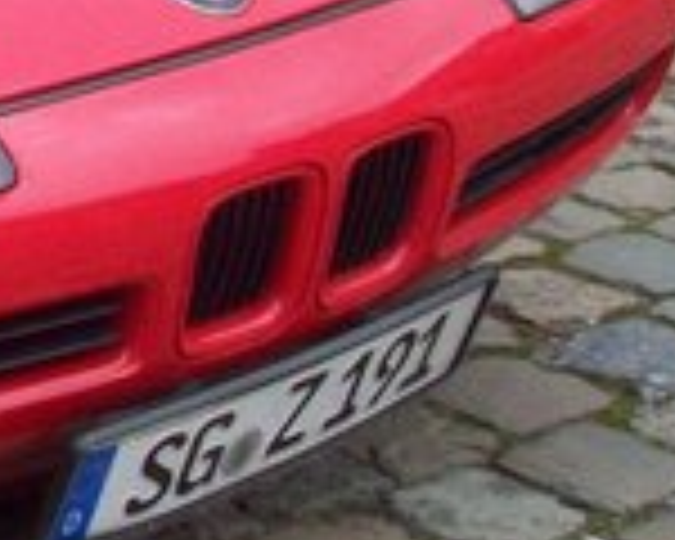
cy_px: -346
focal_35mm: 193
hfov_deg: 9.2
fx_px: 3856
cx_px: -778
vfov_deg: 7.8
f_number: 2.8
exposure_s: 1/213
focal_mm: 6.2
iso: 80
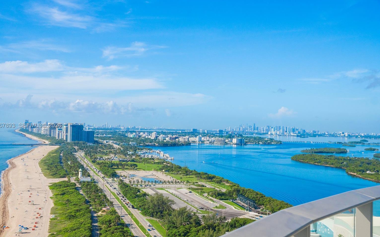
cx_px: 183
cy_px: 126
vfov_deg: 26.2
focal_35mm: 49
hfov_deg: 40.9
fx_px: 510
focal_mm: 30.8
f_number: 7.1
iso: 500
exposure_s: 1/2500
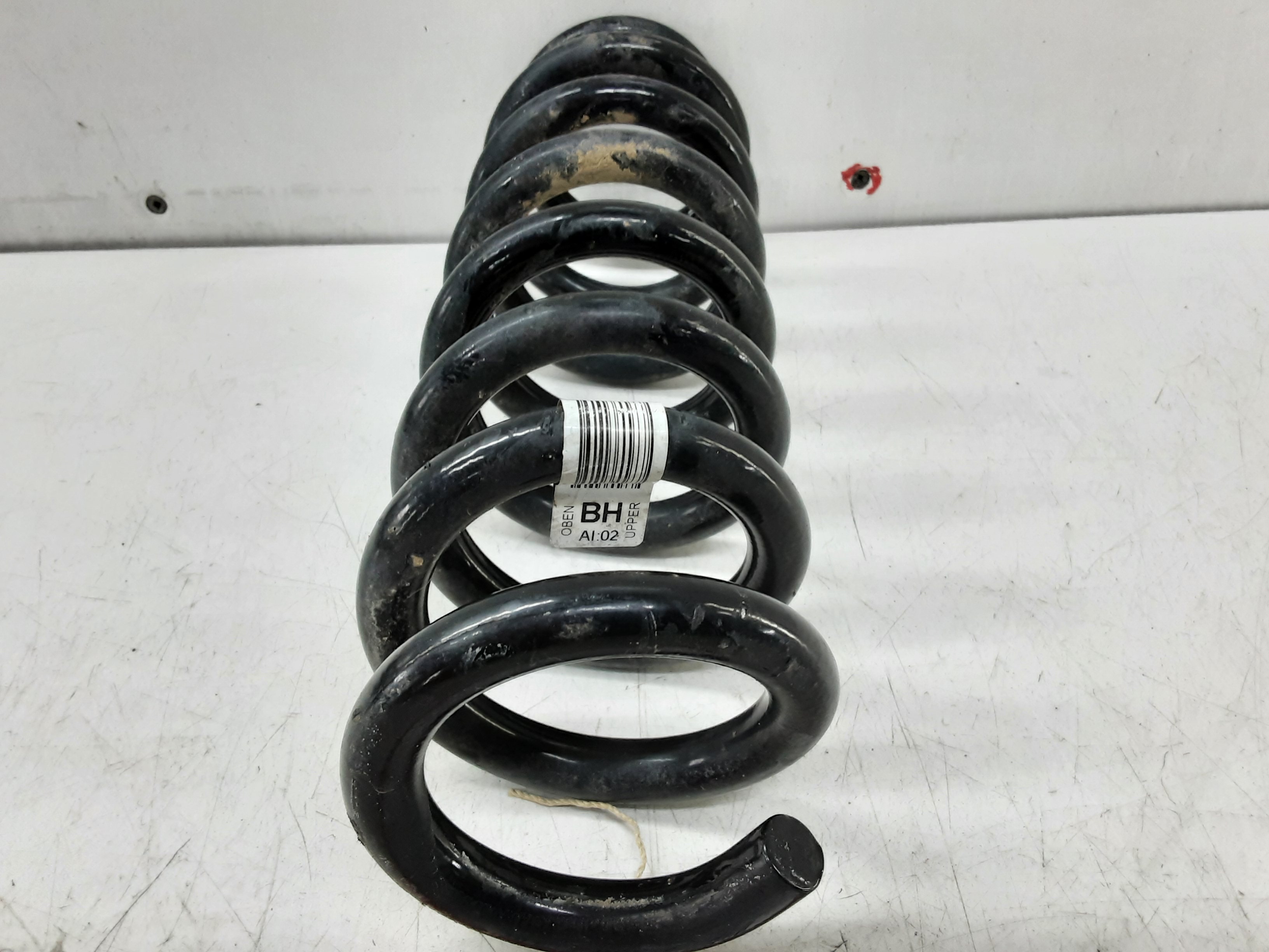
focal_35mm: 27
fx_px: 990
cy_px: 476
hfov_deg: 65.3
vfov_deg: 51.4
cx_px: 634
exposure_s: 1/50
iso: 100
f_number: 1.9
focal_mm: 2.91
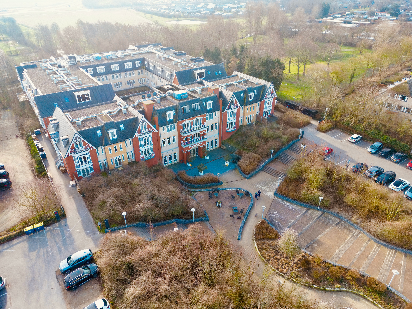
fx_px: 286
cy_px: 154
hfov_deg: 71.6
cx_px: 206
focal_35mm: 24
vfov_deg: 56.8
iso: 100
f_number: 1.7
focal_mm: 6.72
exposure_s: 1/400
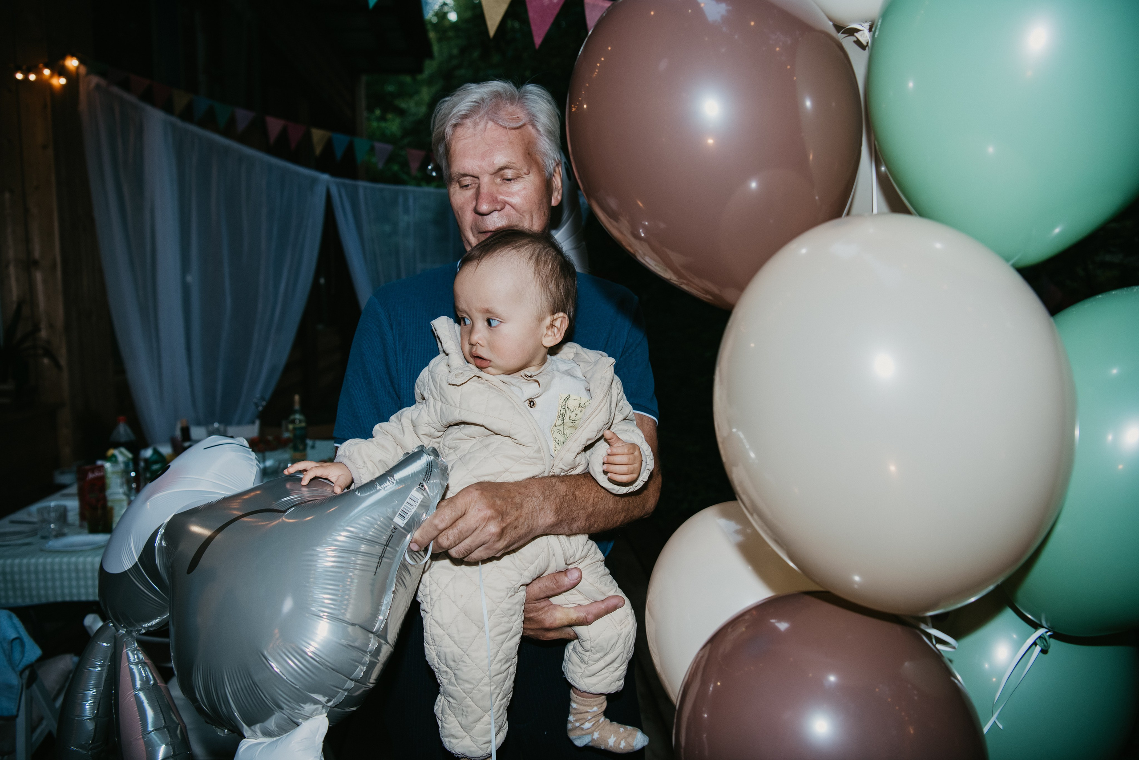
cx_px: 570
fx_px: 854
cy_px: 380
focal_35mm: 27
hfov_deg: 67.4
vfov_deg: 47.9
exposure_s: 1/160
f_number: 3.5
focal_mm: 27
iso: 400
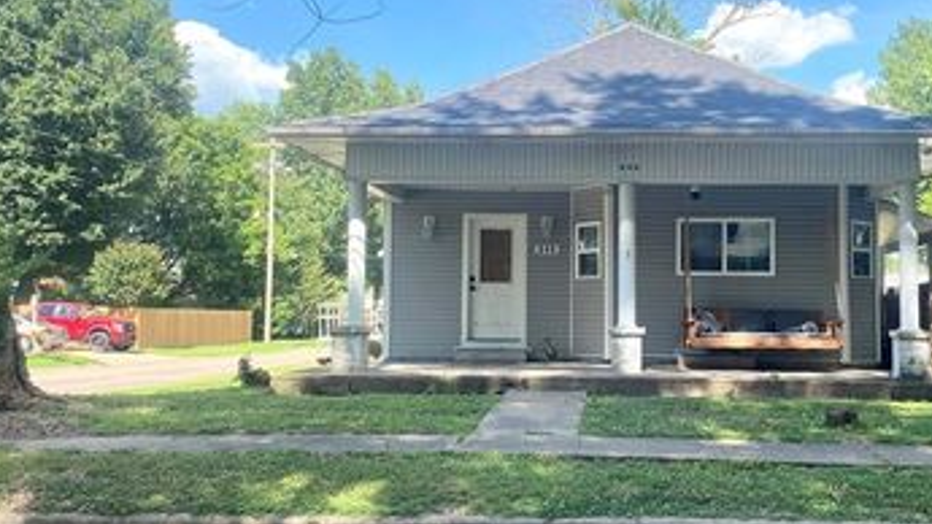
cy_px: 266
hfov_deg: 49.0
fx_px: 1013
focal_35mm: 41
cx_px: 570
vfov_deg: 29.0
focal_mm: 4.25
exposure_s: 1/640
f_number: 1.8
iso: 32
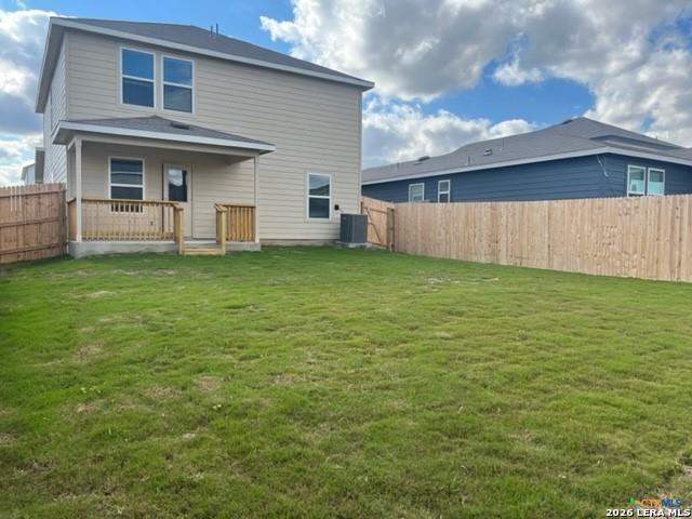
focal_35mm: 26
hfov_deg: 67.3
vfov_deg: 53.1
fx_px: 520
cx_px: 346
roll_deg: -0.4
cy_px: 260
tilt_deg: -2.3
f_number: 1.5
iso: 50
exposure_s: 1/2252
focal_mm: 5.7
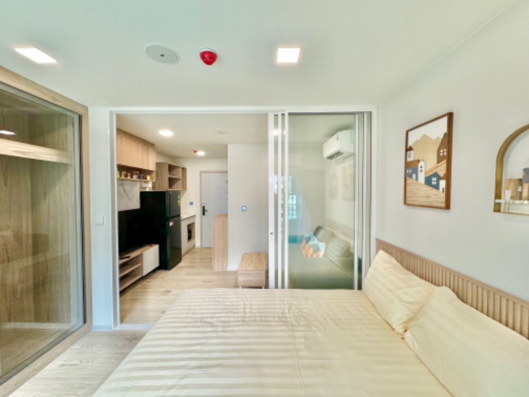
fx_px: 214
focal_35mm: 14
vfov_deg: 85.7
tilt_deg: -1.4
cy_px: 198
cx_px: 264
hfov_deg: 102.1
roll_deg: +0.3
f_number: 2.2
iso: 125
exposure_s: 1/100
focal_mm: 2.22
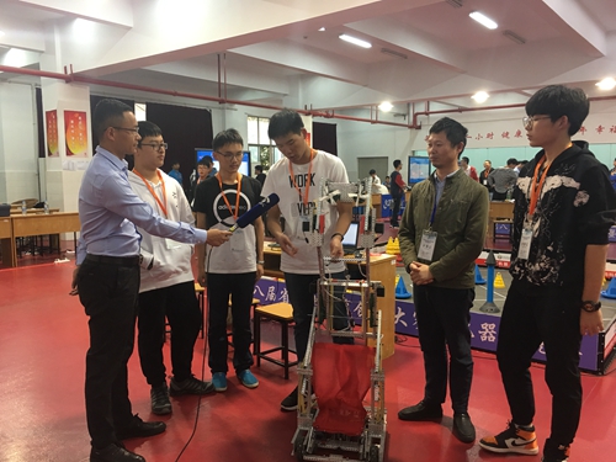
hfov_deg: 61.7
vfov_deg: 48.2
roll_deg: -0.1
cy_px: 231
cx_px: 308
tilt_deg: -4.5
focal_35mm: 29
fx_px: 516
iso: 50
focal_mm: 4.15
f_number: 2.2
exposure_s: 1/17
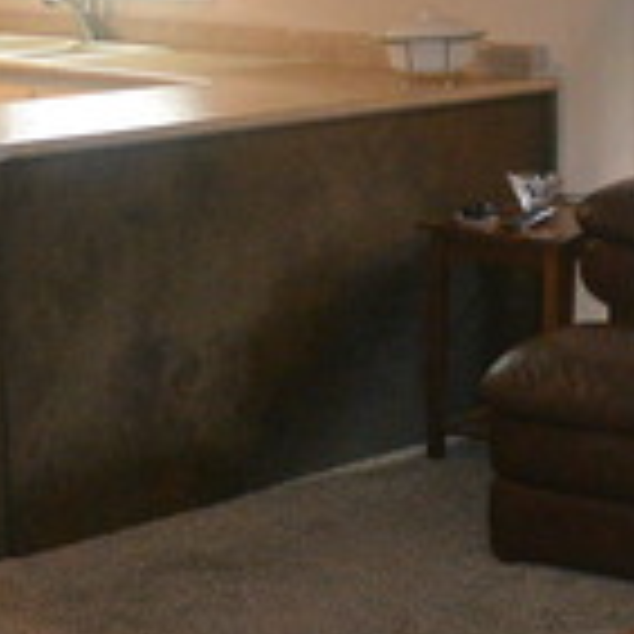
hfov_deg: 16.7
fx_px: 2155
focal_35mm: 104
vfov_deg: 16.5
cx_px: 463
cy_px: 52
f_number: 3.5
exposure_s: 1/60
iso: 2500
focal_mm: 18
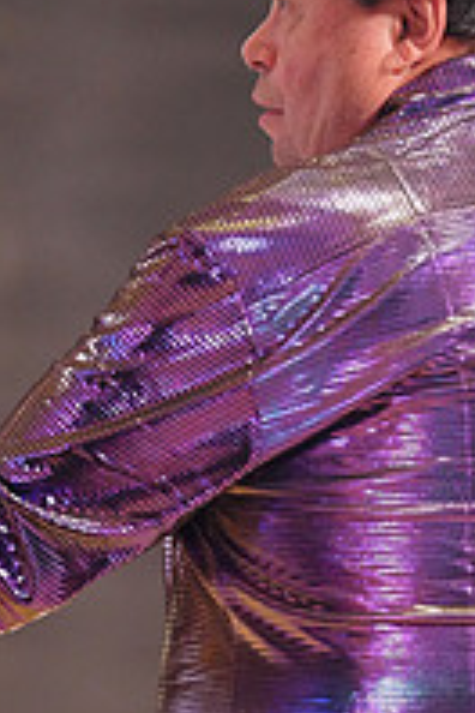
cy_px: 929
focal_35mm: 501
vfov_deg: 4.1
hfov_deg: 2.7
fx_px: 9915
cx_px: 452
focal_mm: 171
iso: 5000
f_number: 2.8
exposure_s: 1/400
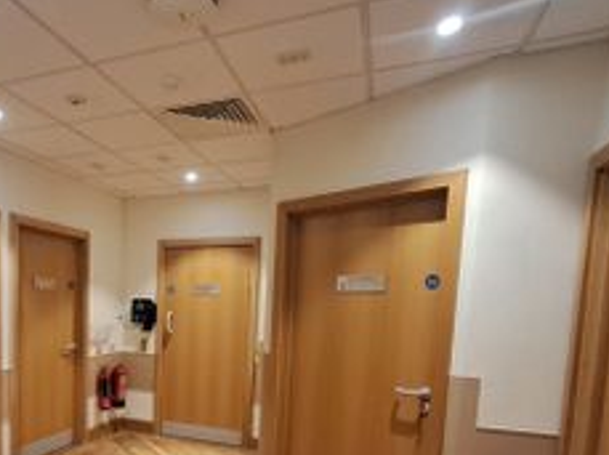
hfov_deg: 60.3
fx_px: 492
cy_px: 349
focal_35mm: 28
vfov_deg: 47.5
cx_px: 157
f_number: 2.2
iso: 320
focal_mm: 1.64
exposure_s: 1/25
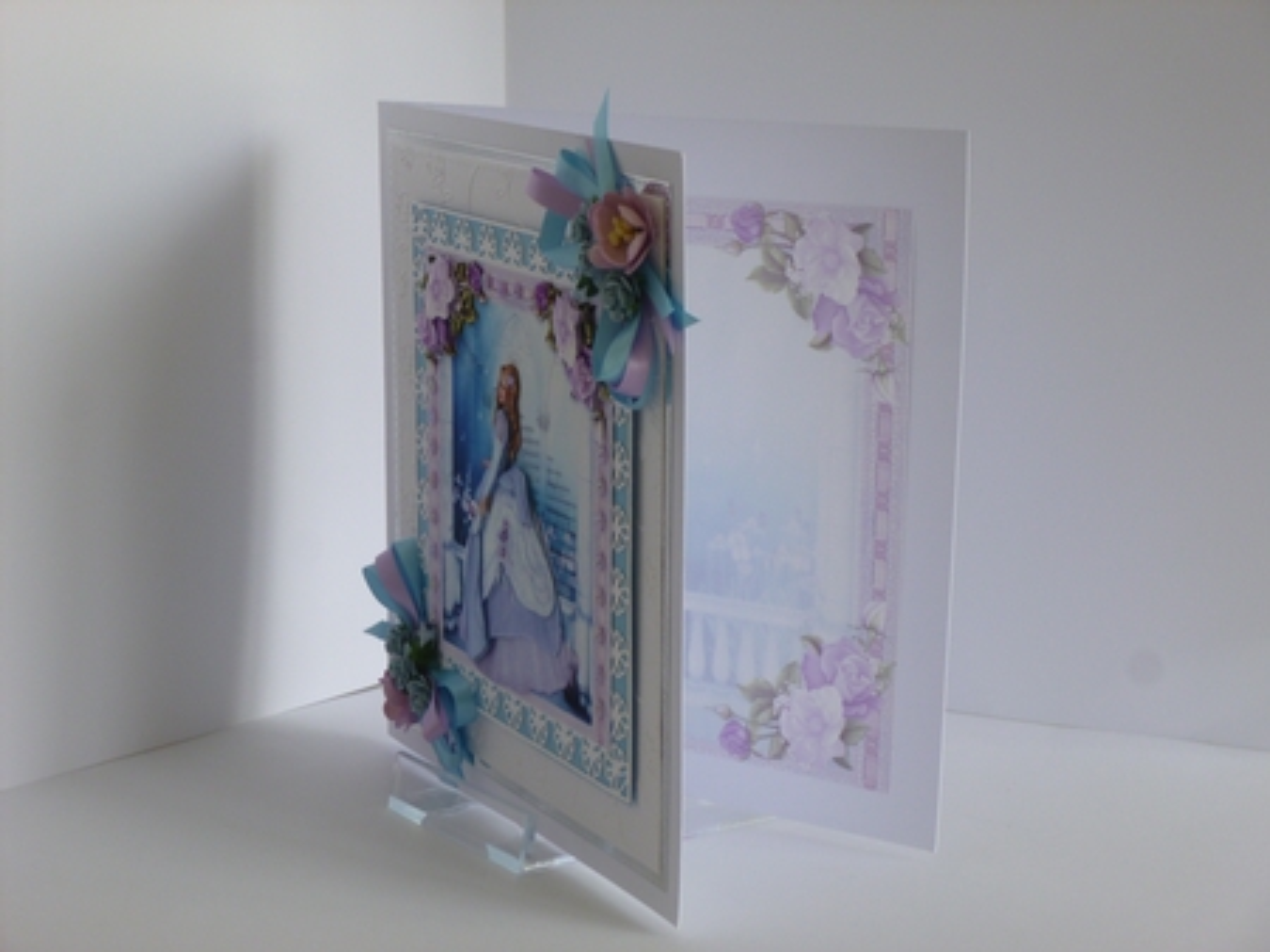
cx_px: 635
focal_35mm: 80
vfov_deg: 18.4
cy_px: 476
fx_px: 2933
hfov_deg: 24.4
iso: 125
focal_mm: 14.2
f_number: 4.9
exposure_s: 1/80
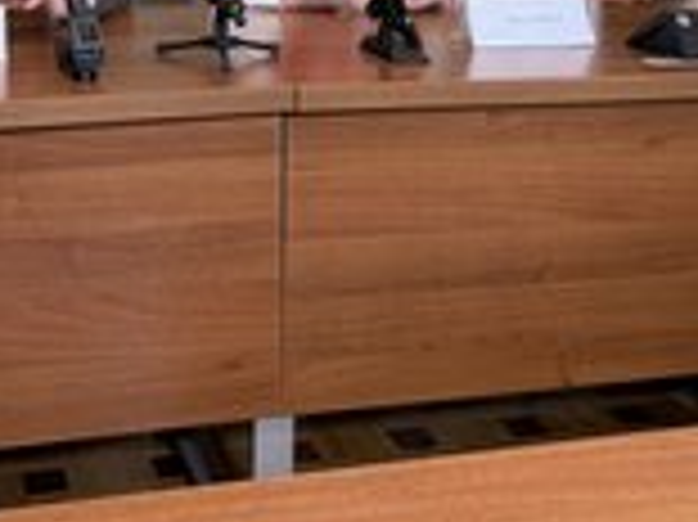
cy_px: -90
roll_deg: +0.1
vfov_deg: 22.0
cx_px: 162
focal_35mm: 62
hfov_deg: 30.6
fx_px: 1249
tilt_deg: -3.9
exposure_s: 1/50
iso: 125
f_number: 1.78
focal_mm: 6.76
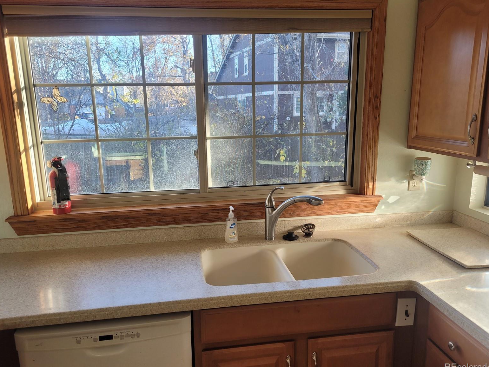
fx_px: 381
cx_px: 242
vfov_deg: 51.4
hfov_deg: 65.3
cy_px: 183
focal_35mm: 27
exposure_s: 1/120
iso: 80
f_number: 1.8
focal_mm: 5.4
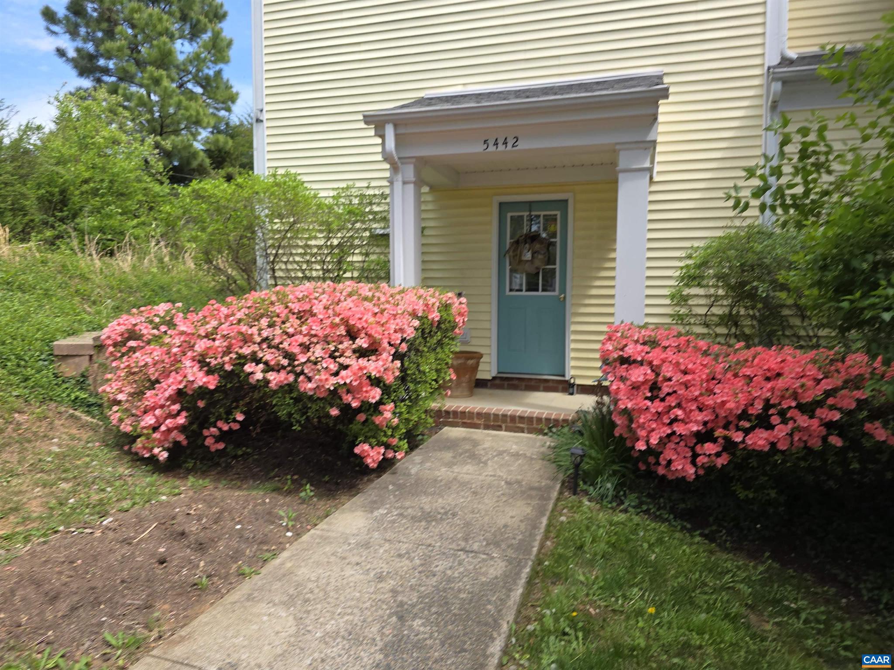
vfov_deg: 58.9
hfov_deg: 73.9
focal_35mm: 23
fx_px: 594
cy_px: 335
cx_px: 447
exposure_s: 1/328
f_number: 1.7
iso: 12
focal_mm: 6.3
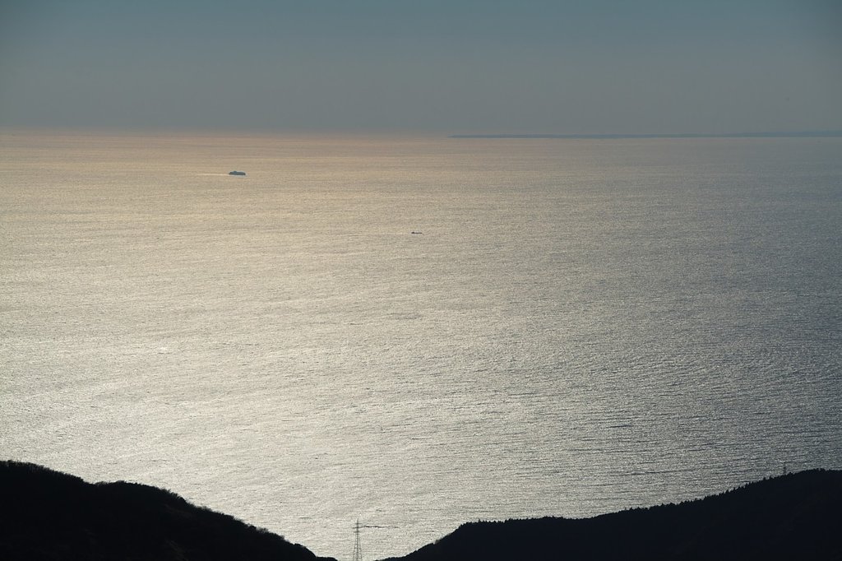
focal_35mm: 143
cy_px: 280
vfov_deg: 9.6
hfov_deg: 14.4
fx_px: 3343
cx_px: 421
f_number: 8
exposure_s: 1/3000
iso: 100
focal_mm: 95
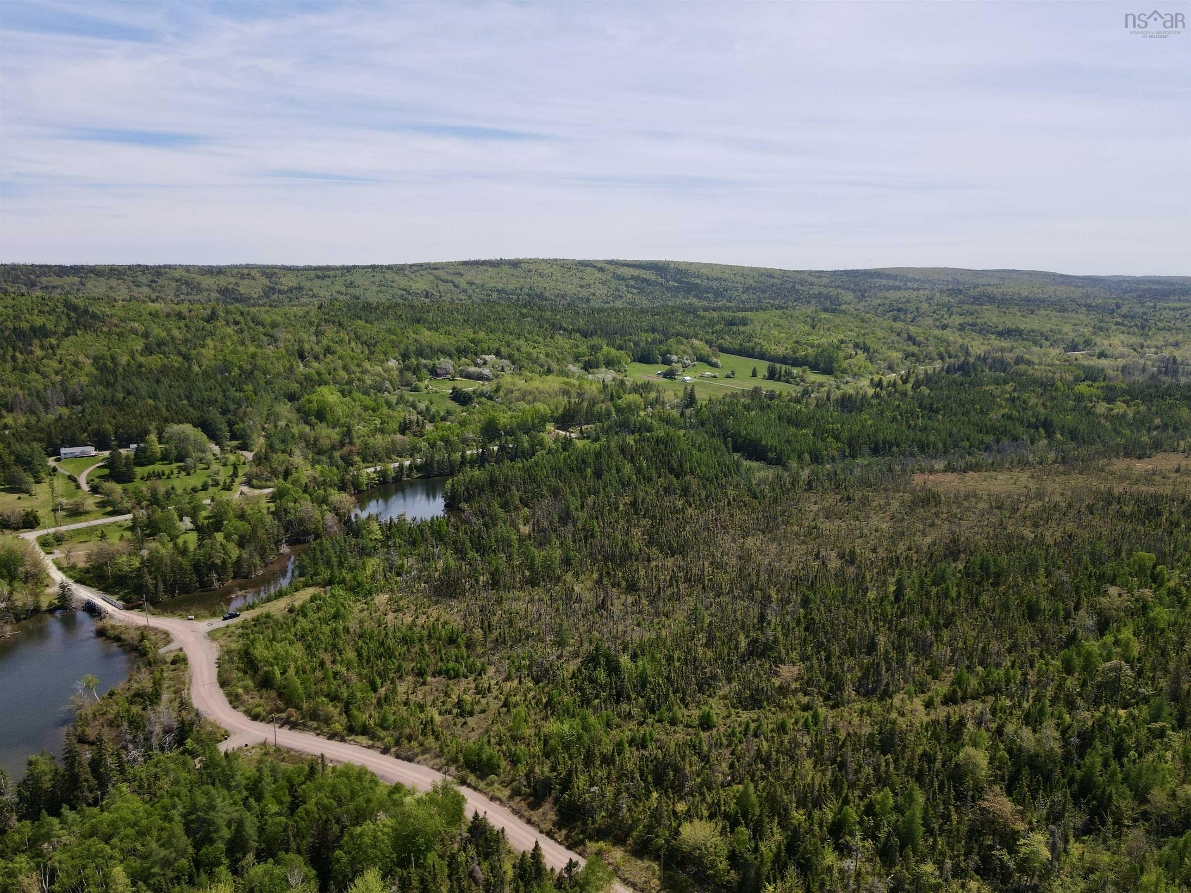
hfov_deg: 71.6
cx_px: 596
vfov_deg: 56.8
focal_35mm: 24
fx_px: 826
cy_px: 446
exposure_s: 1/800
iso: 100
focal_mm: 4.5
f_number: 2.8
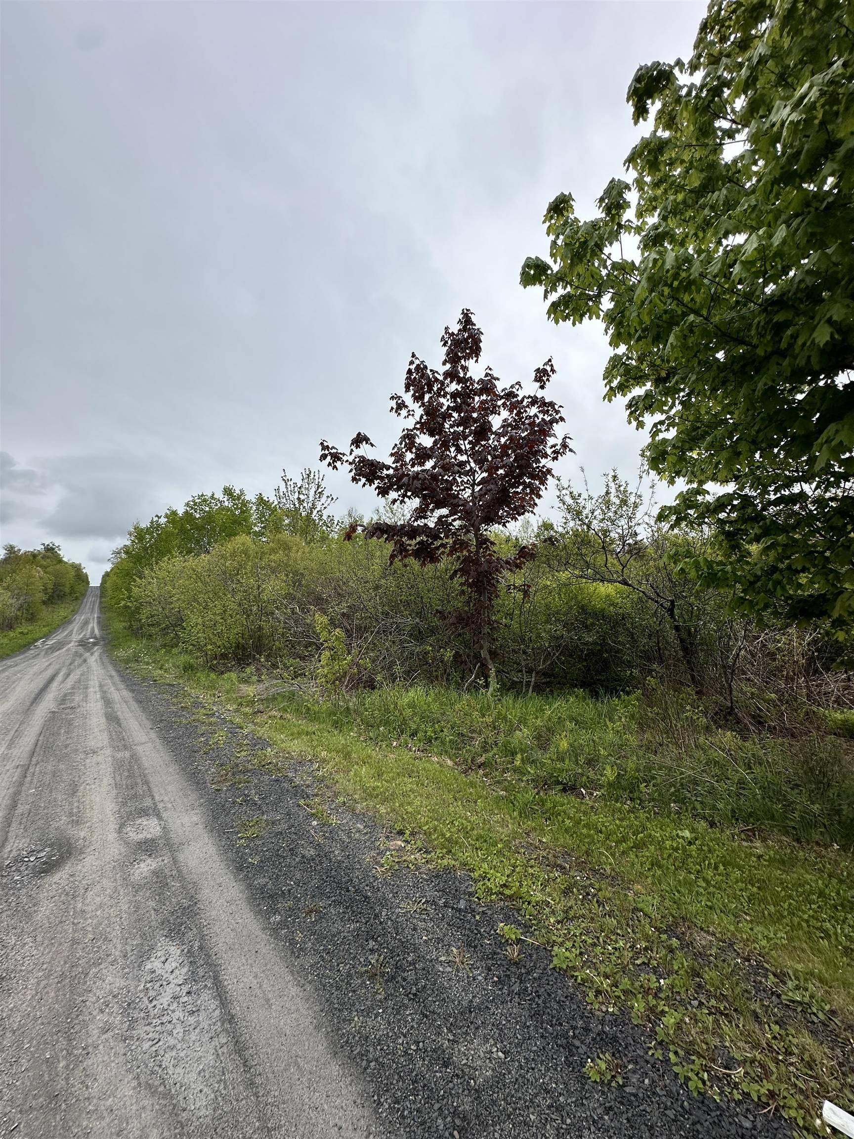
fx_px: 461
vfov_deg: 102.1
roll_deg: -0.1
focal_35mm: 14
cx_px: 427
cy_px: 570
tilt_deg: +4.1
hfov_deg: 85.7
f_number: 2.2
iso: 50
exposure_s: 1/2817
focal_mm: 2.22
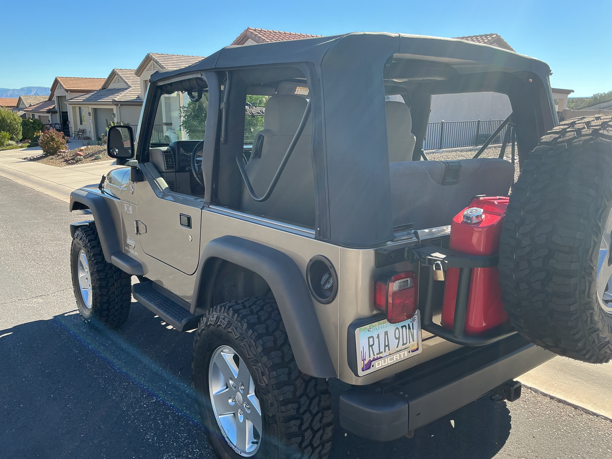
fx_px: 513
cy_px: 230
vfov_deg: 48.2
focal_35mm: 29
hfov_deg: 61.7
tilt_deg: -13.6
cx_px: 306
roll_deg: -0.3
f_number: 1.8
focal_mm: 3
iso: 25
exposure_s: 1/435
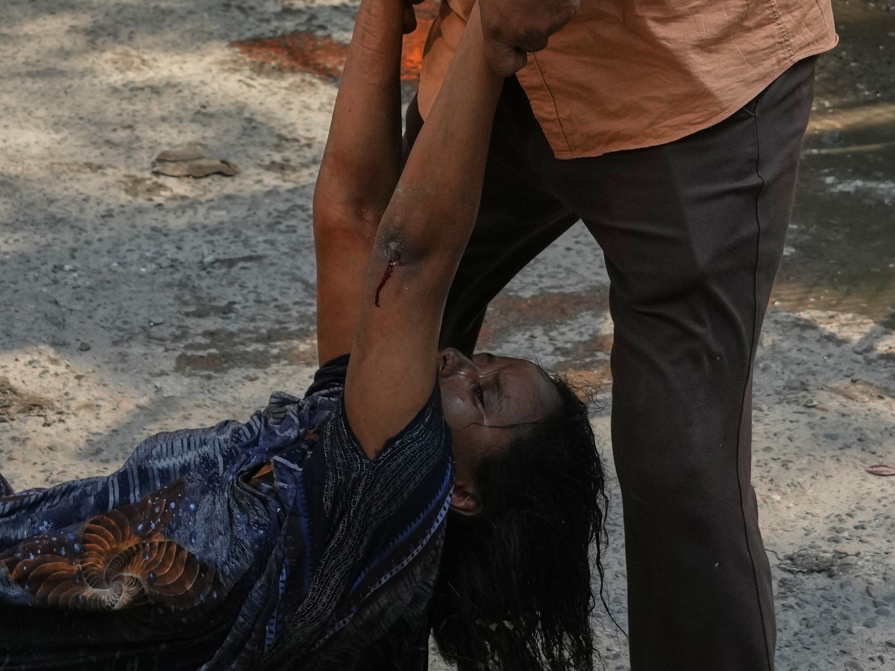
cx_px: 321
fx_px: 2714
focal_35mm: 105
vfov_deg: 13.7
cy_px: -114
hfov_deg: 18.7
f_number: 5.6
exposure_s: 1/1000
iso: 500
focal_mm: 31
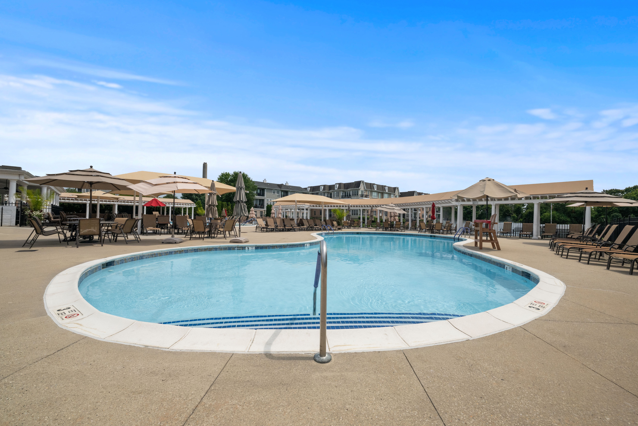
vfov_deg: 81.2
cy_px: 213
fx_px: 248
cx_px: 319
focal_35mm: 14
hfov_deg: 104.3
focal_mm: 14
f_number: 11
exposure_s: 1/640
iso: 320
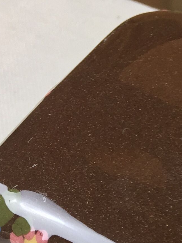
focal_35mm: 109
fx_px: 764
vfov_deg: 16.5
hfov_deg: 12.9
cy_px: 363
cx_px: 267
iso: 40
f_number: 2.2
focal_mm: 4.15
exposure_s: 1/33
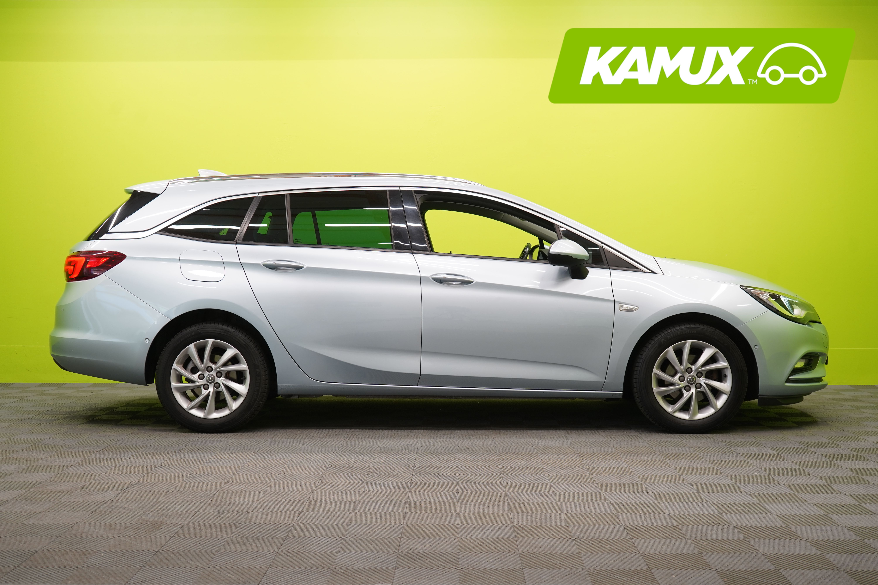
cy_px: 292
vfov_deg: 29.2
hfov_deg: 42.7
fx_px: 1122
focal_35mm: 46
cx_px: 439
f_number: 5
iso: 400
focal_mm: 46
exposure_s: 1/30
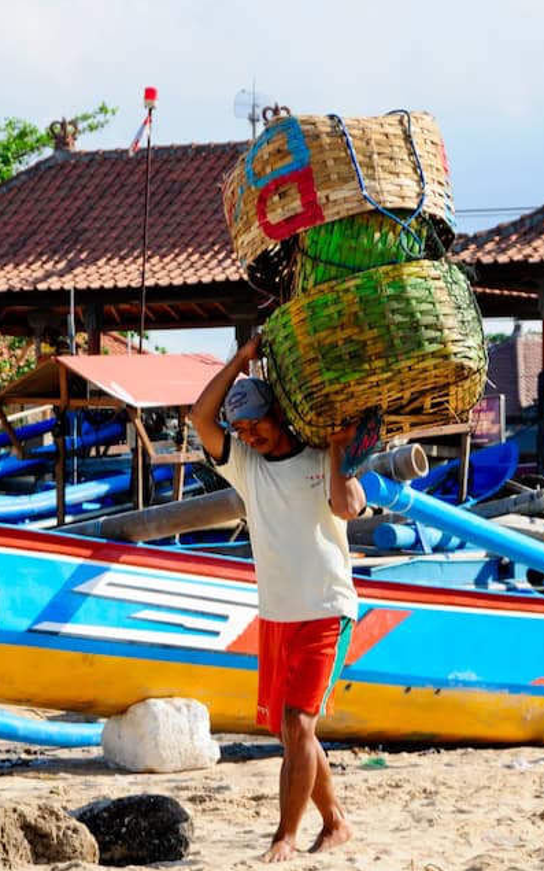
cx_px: 287
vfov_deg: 14.3
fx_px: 3475
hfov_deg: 9.0
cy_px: 435
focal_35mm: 147
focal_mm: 95
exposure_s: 1/320
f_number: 10
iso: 250
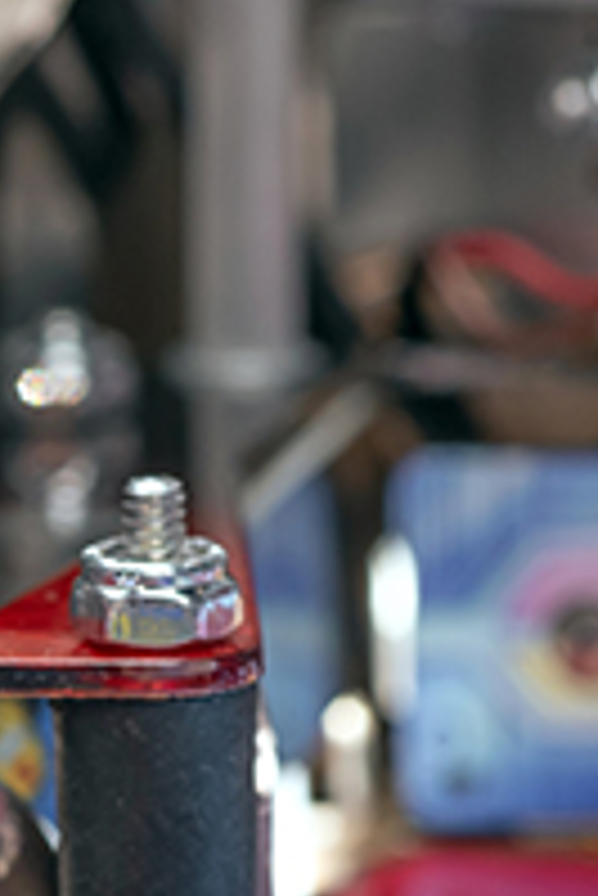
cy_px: 891
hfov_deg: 5.5
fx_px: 6193
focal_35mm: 249
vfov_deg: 8.2
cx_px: -328
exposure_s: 1/40
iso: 320
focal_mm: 60
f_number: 8
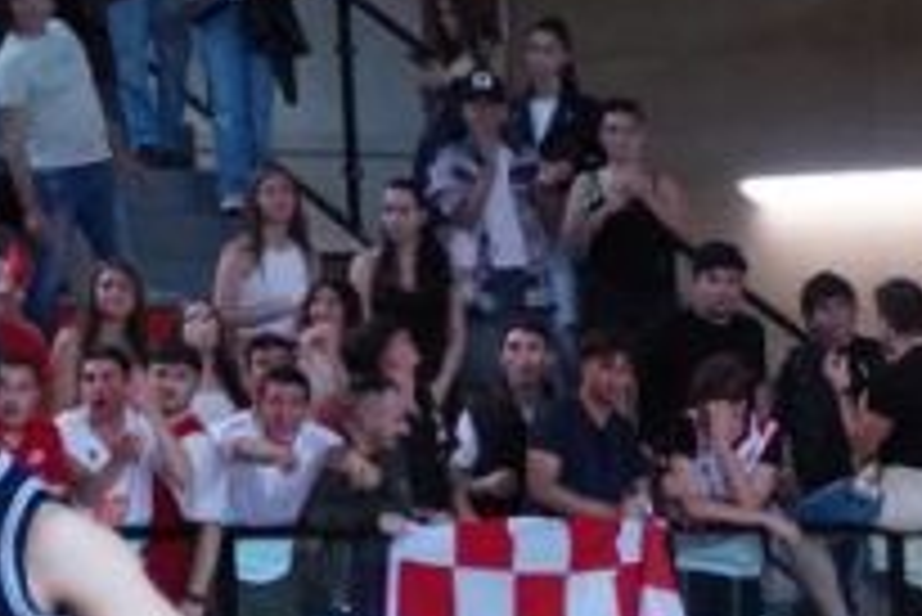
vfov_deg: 4.5
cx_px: 1408
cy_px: 701
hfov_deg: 6.7
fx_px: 7791
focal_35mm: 304
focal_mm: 52
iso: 5000
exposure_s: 1/1000
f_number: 4
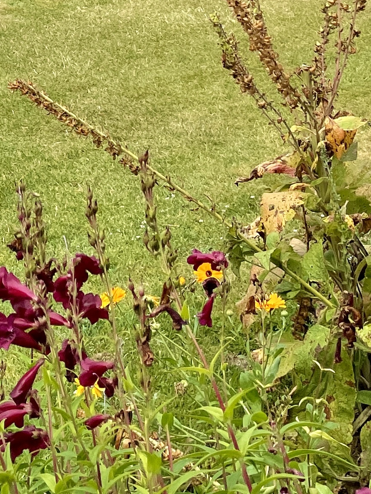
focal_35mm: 91
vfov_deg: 19.1
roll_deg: -1.8
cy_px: -231
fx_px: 1300
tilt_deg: -1.2
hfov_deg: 15.3
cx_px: -140
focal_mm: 4.2
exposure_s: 1/4000
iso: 32
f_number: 1.6
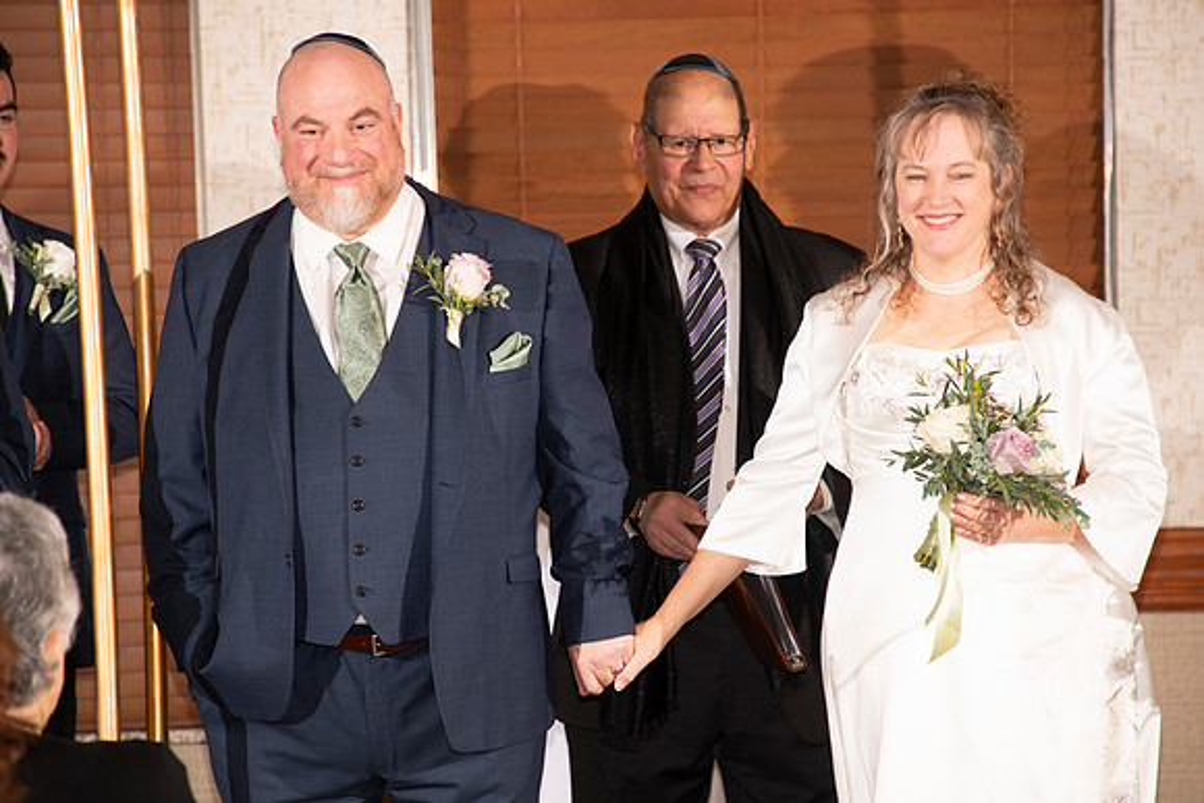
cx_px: 602
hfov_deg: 6.9
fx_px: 10035
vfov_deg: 4.6
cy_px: 402
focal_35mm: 300
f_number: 7.1
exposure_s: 1/160
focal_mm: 300
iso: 1000
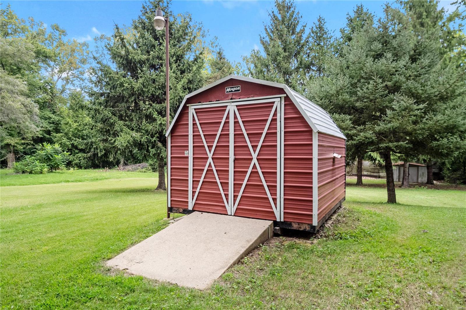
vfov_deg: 57.2
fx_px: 285
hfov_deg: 78.6
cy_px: 155
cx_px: 233
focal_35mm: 22
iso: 400
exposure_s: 1/50
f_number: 8
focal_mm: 11
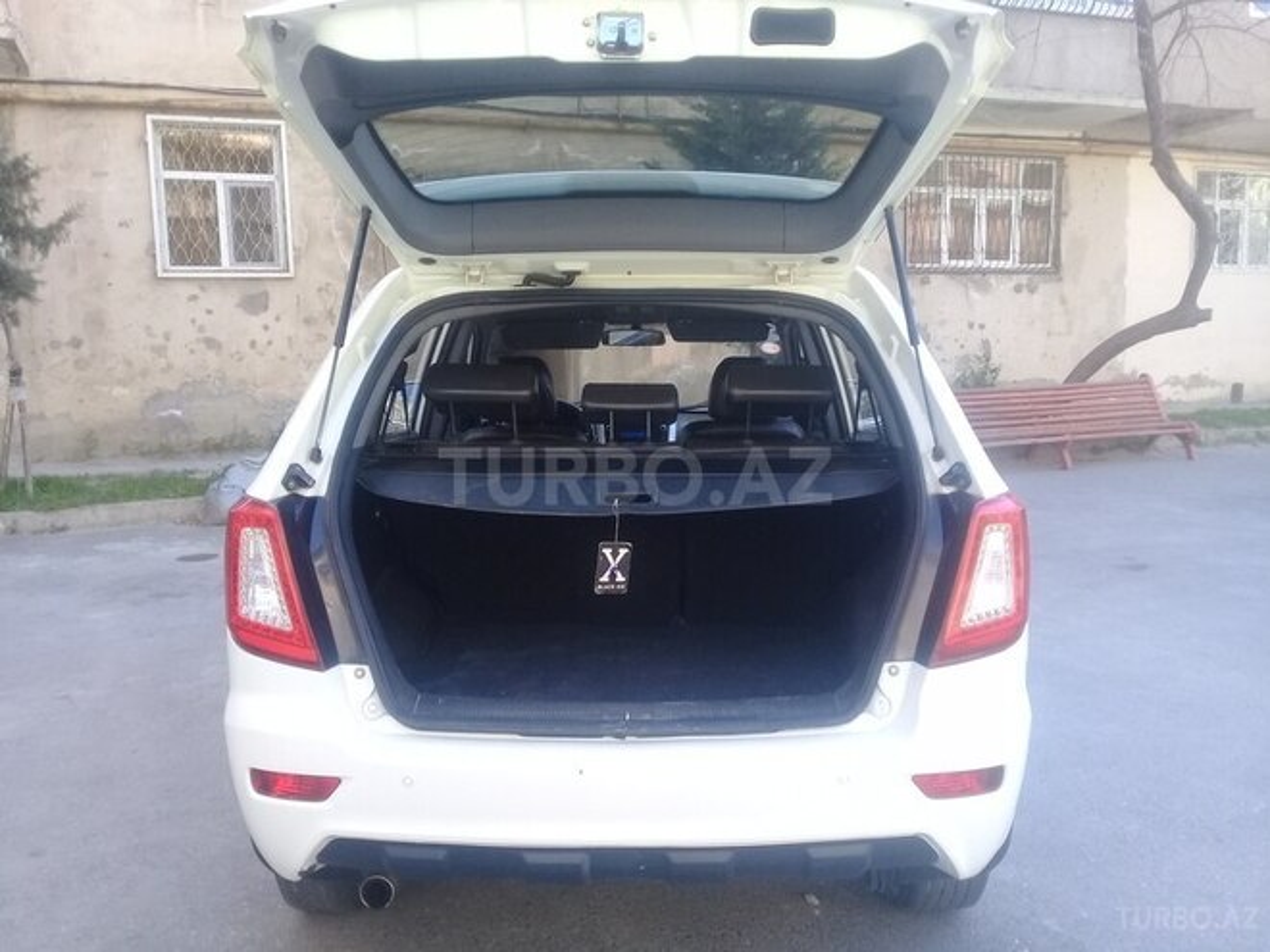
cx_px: 635
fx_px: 1137
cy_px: 476
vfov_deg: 45.4
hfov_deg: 58.4
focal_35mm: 31
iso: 50
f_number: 2.2
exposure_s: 1/108
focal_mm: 3.3
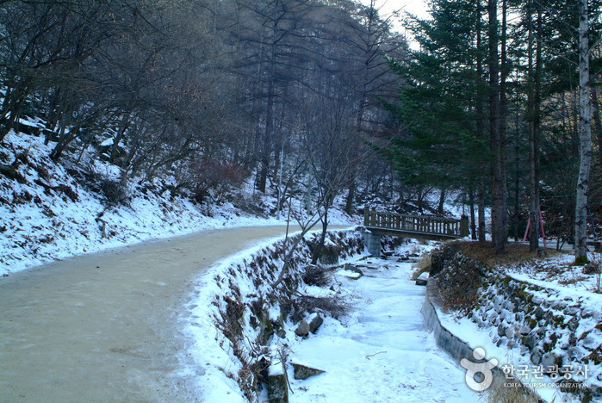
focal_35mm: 30
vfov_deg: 43.7
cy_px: 202
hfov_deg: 61.9
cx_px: 301
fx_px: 502
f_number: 6.7
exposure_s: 1/90
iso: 400
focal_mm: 20
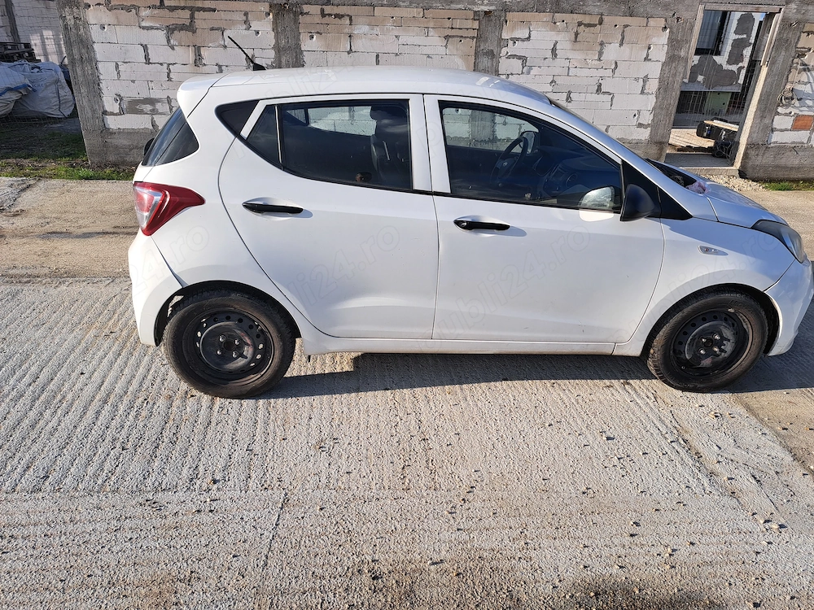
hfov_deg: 71.6
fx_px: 564
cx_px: 407
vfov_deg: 56.8
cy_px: 305
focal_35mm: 24
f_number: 1.8
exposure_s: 1/643
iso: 50
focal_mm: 5.23
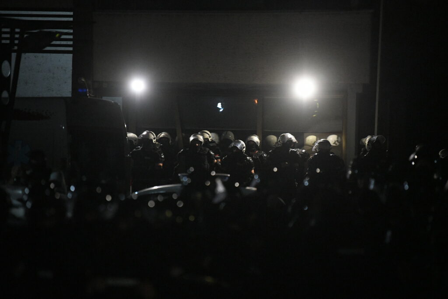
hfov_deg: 10.3
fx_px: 2489
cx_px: 224
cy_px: 150
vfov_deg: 6.9
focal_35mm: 200
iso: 10000
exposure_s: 1/1000
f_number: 3.2
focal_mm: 200
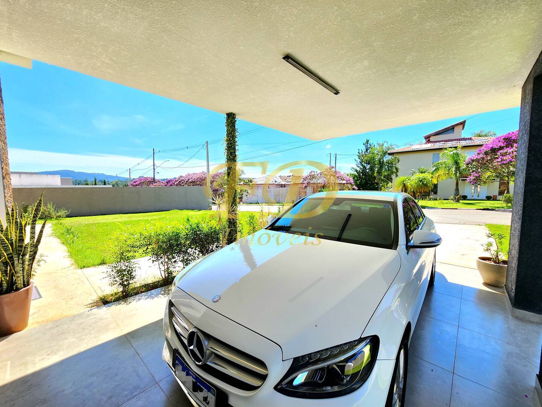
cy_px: 204
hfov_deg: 106.2
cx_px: 271
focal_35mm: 13
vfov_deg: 89.9
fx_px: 204
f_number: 2.2
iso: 50
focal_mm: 2.2
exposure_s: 1/588
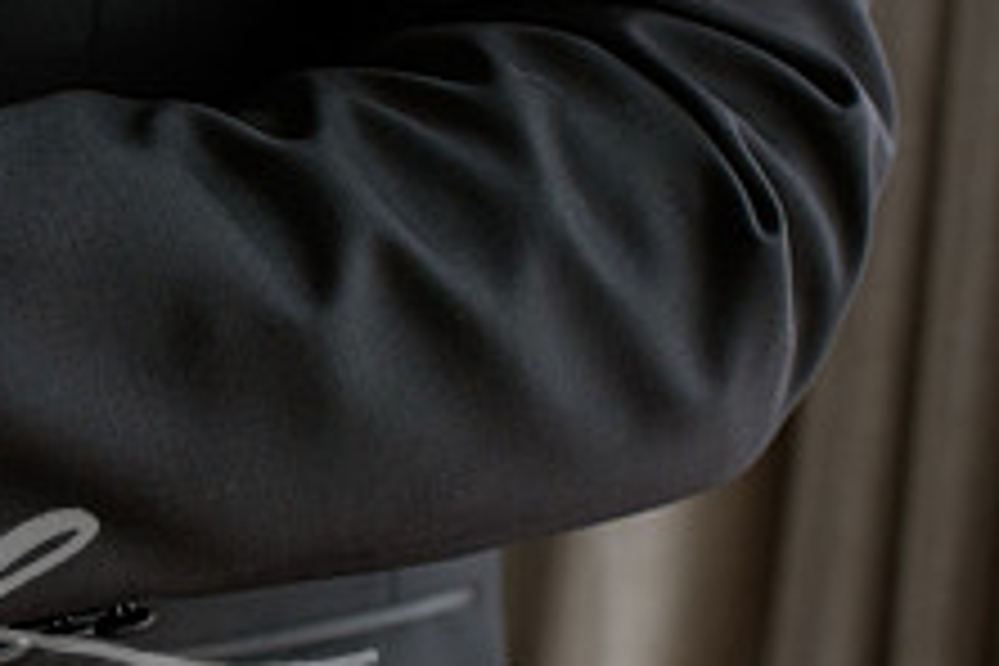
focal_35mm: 93
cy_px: 271
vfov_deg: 14.7
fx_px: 2581
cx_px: -138
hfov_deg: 20.7
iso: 800
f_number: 3.2
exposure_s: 1/800
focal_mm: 35
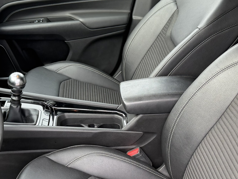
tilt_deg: -31.8
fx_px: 351
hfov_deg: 37.3
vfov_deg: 28.5
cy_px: 105
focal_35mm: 51
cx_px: 89
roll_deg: -1.4
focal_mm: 6.76
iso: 160
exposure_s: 1/209
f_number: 1.78
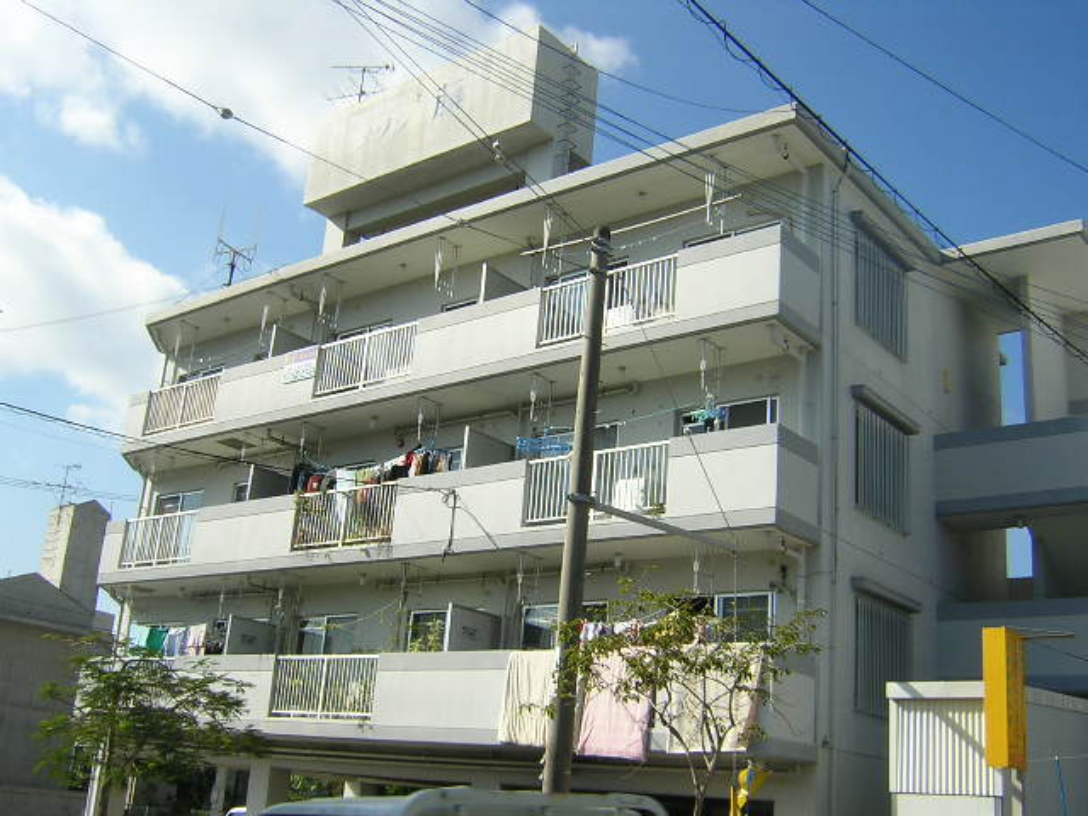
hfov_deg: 51.4
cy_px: 408
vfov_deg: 39.7
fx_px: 1131
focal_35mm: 36
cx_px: 544
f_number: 5.2
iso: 100
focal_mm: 4.7
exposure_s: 1/350
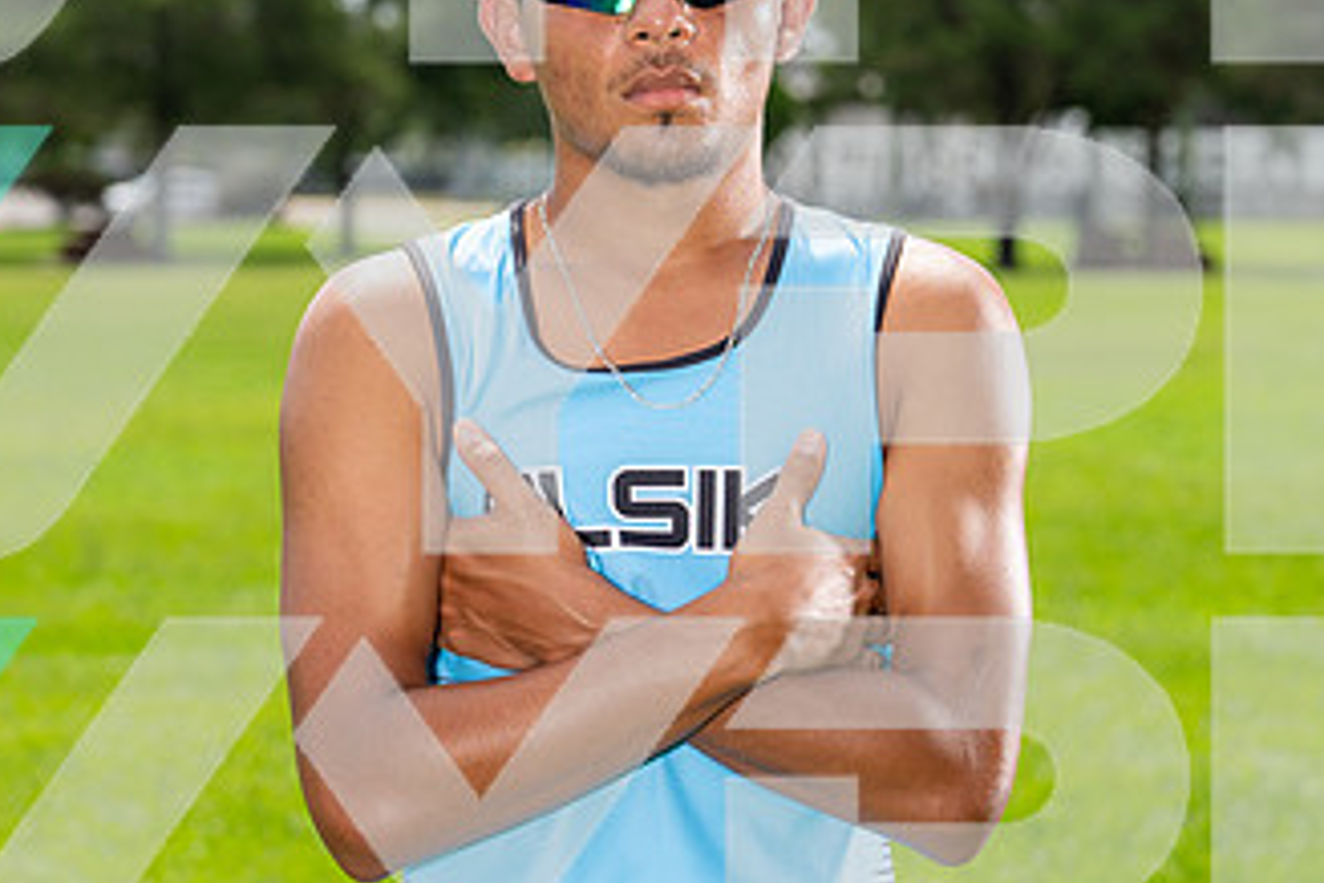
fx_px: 4560
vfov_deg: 11.1
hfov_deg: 16.5
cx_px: 660
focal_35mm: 124
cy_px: 342
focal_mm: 70
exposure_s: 1/1600
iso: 250
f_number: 4
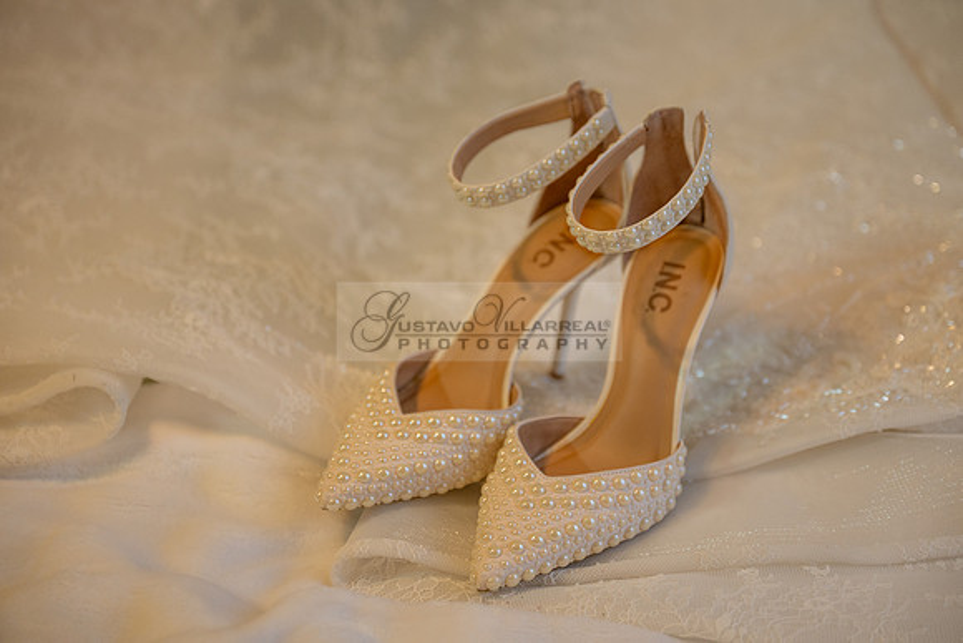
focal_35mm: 70
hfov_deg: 28.8
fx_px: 1873
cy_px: 322
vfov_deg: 19.5
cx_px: 482
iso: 800
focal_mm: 70
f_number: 2.8
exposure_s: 1/200
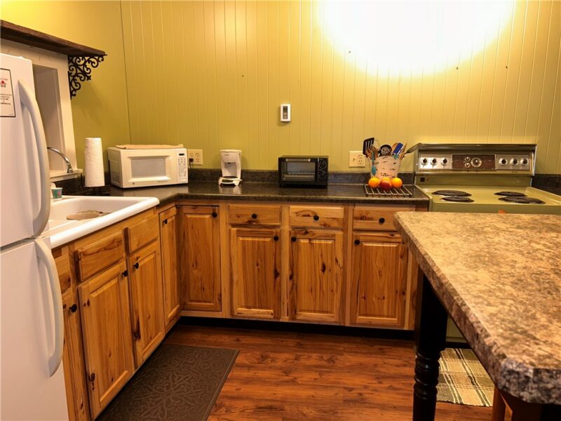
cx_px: 280
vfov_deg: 53.1
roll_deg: +0.2
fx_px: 421
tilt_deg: -11.4
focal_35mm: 26
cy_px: 210
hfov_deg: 67.3
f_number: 1.5
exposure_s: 1/22
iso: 40
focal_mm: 5.7
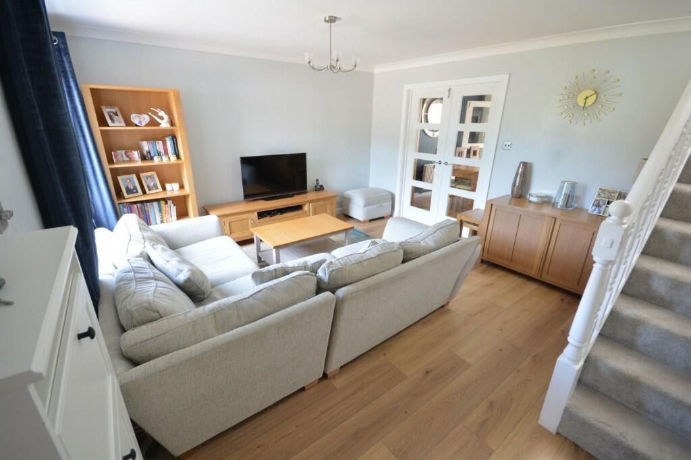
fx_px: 288
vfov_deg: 77.3
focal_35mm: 15
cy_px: 230
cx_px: 346
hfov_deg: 100.4
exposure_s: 1/8
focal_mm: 10
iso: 400
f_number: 8
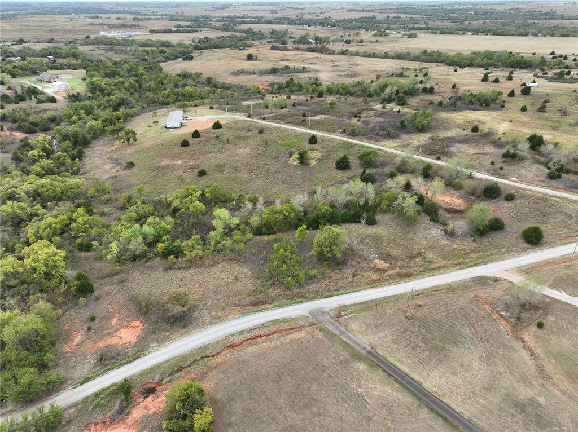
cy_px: 216
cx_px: 289
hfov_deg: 71.6
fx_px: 400
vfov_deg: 56.7
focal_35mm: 24
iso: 140
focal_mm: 12.29
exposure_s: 1/800
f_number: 2.8
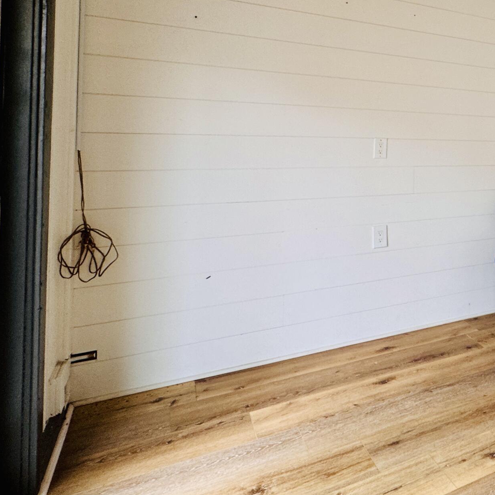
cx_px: 514
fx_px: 485
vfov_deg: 52.1
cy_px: 134
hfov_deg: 44.4
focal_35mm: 30
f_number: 2.2
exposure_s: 1/120
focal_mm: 2.22
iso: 100
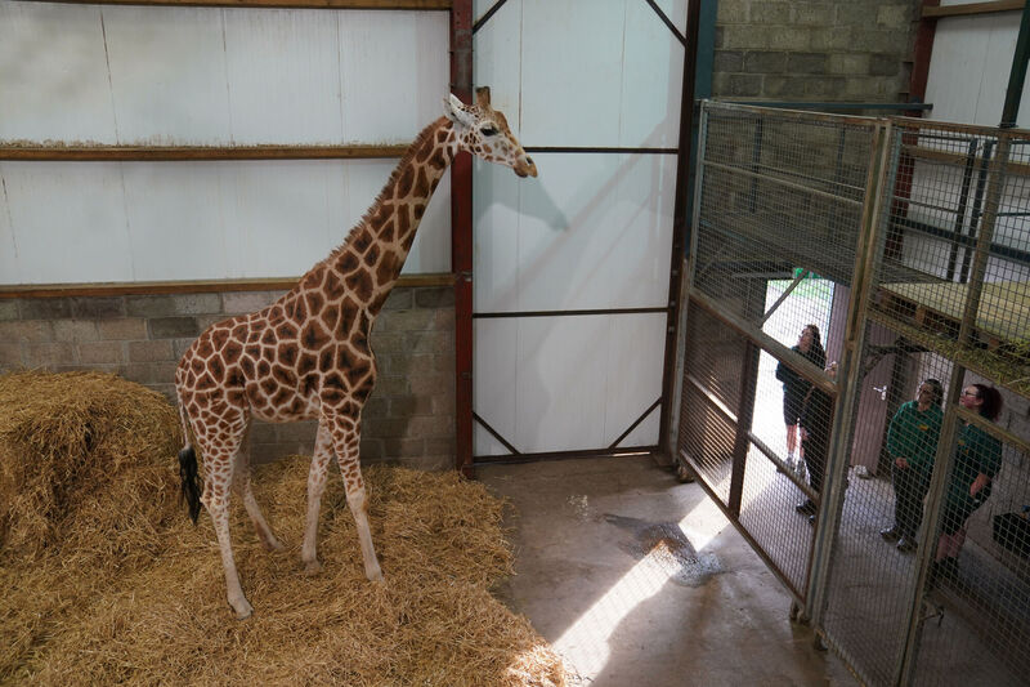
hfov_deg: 63.7
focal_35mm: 29
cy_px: 344
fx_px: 829
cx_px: 515
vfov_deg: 44.9
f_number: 2.8
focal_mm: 29
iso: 1250
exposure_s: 1/320
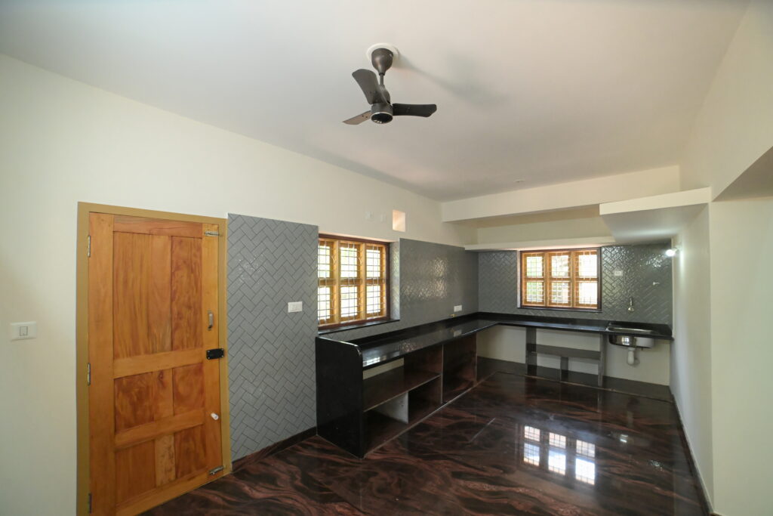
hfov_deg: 104.2
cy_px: 258
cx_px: 386
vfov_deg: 81.2
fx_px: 301
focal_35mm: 14
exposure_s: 1/250
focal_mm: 14
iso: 8000
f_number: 5.6
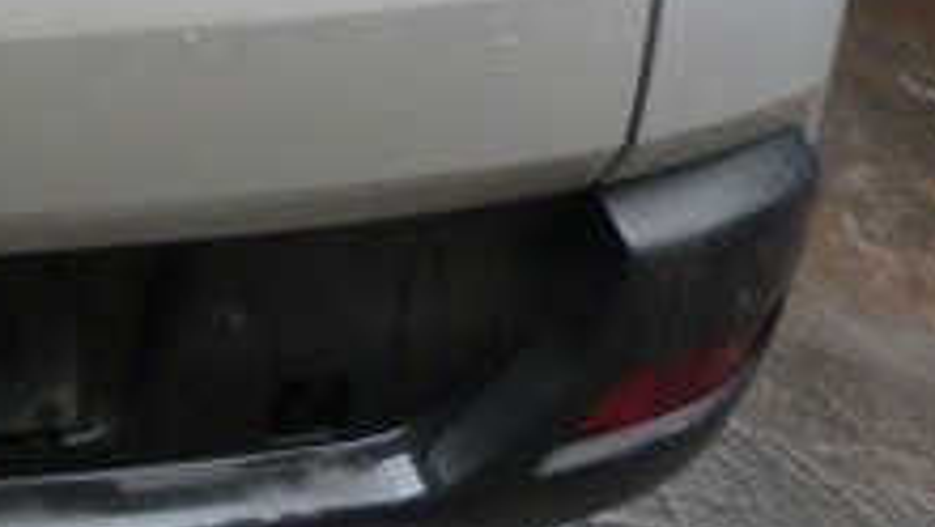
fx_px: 2456
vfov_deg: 11.5
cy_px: -348
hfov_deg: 19.1
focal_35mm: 99
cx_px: -434
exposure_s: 1/60
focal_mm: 4.5
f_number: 2.8
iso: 160
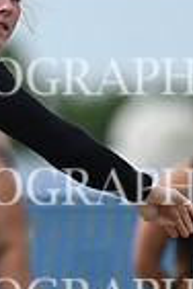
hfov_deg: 0.8
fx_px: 13211
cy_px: 242
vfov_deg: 1.3
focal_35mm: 1643
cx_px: -165
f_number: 4.5
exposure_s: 1/4000
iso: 500
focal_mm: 400
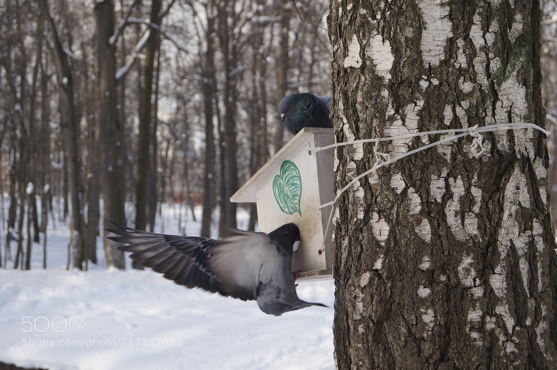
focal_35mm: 60
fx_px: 927
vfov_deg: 22.6
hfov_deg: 33.4
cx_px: 278
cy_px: 185
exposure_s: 1/250
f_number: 5.6
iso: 100
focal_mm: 40
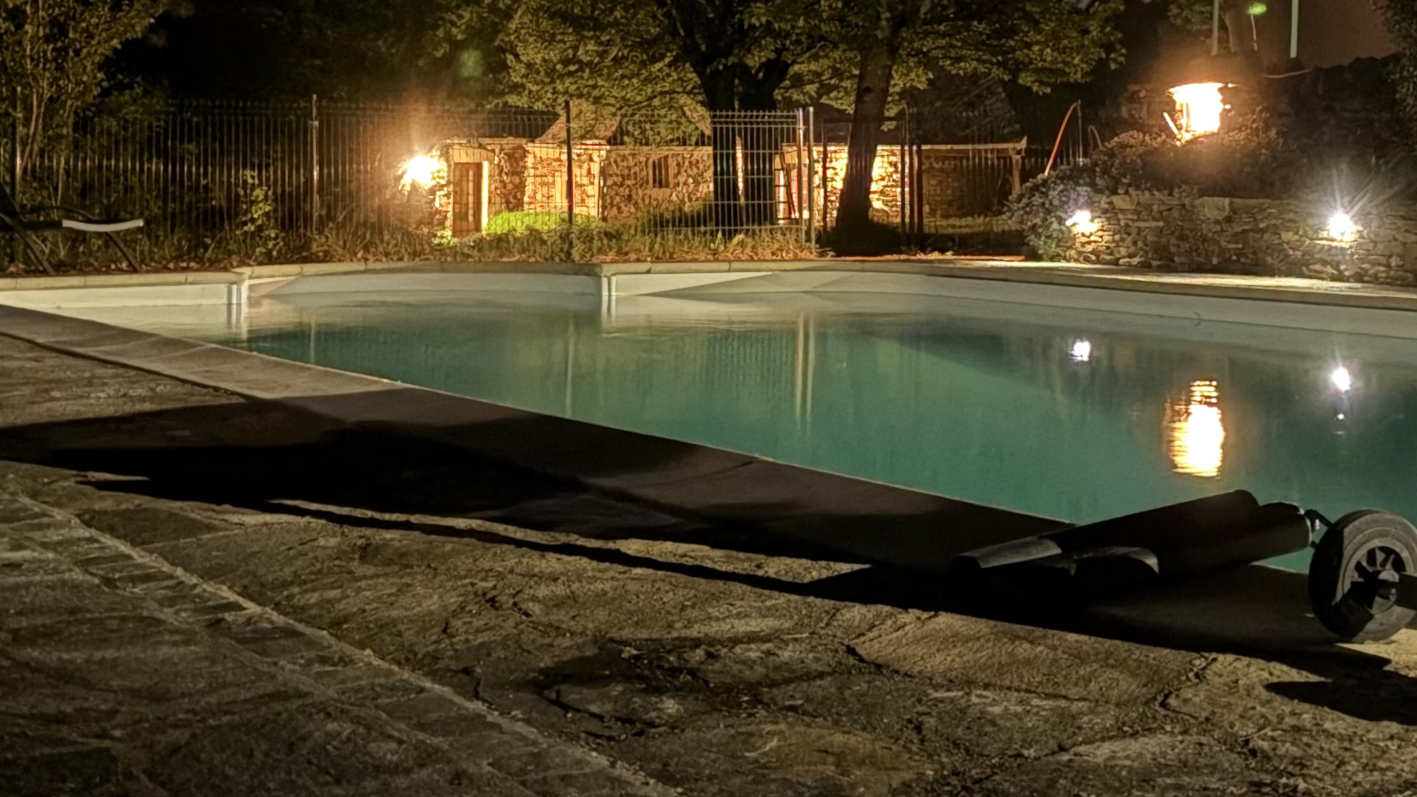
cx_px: 823
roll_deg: -0.3
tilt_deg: +1.7
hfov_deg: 30.5
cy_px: 120
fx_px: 2593
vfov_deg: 17.3
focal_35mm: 69
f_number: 1.6
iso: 3200
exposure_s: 1/2
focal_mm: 5.96
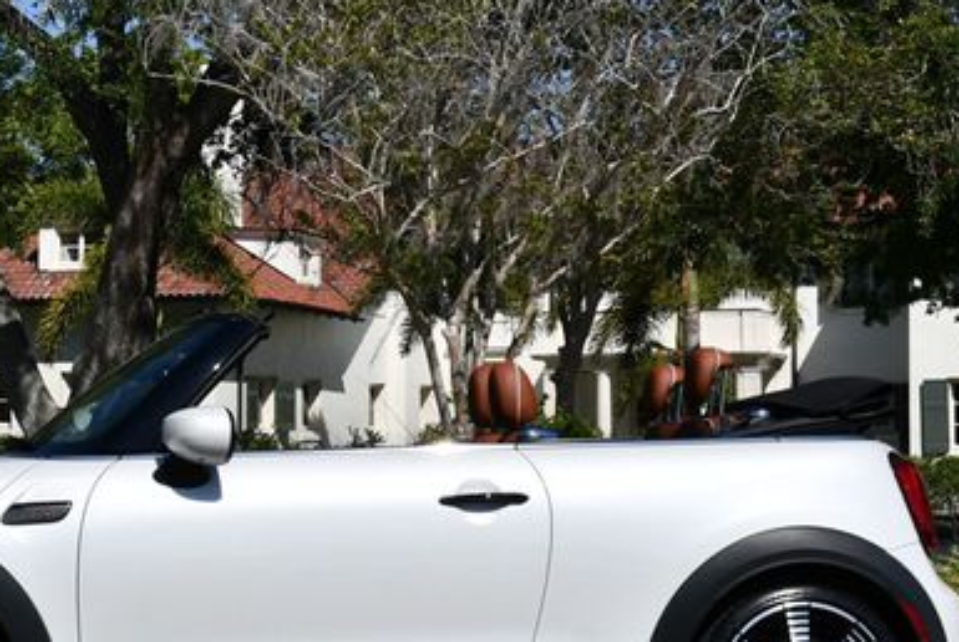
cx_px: 331
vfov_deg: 14.8
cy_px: 358
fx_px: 2481
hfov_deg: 21.8
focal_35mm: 93
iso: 100
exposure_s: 1/320
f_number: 9
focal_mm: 28
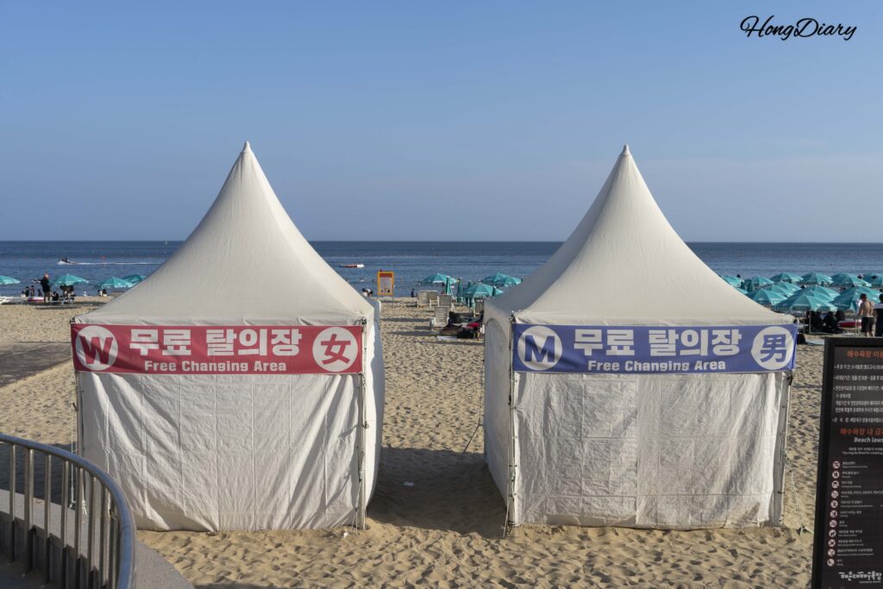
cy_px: 294
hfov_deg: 50.7
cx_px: 442
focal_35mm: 38
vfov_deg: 35.1
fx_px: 932
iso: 100
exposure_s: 1/250
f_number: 11
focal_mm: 38
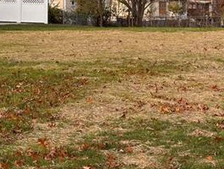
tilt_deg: +0.0
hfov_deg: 19.6
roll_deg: -0.7
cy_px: -18
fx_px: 641
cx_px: 190
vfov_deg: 14.6
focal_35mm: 99
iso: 50
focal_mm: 5.96
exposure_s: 1/1248
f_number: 1.6
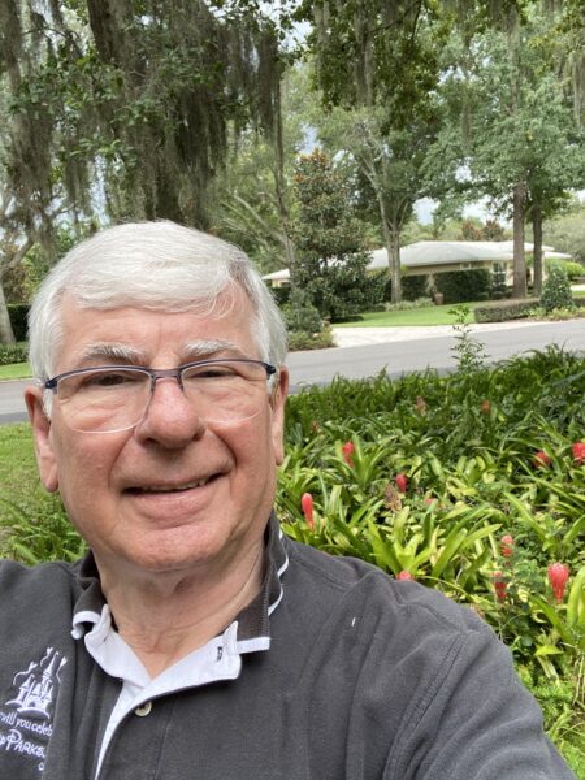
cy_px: 390
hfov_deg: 46.8
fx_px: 676
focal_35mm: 30
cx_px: 292
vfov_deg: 60.0
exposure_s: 1/122
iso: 25
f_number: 2.2
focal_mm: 2.71
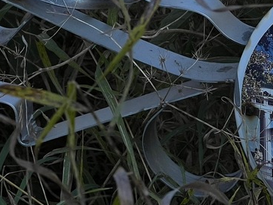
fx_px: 1342
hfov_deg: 11.5
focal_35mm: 170
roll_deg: +5.6
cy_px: 96
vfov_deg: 8.7
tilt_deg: -31.0
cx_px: 299
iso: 32
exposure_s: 1/1220
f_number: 2.8
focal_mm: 9
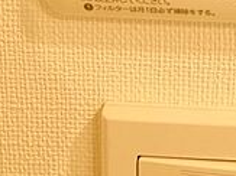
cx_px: 211
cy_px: -117
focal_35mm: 55
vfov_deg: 20.7
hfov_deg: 33.2
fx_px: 375
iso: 2000
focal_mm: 7
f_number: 4
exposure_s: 1/60
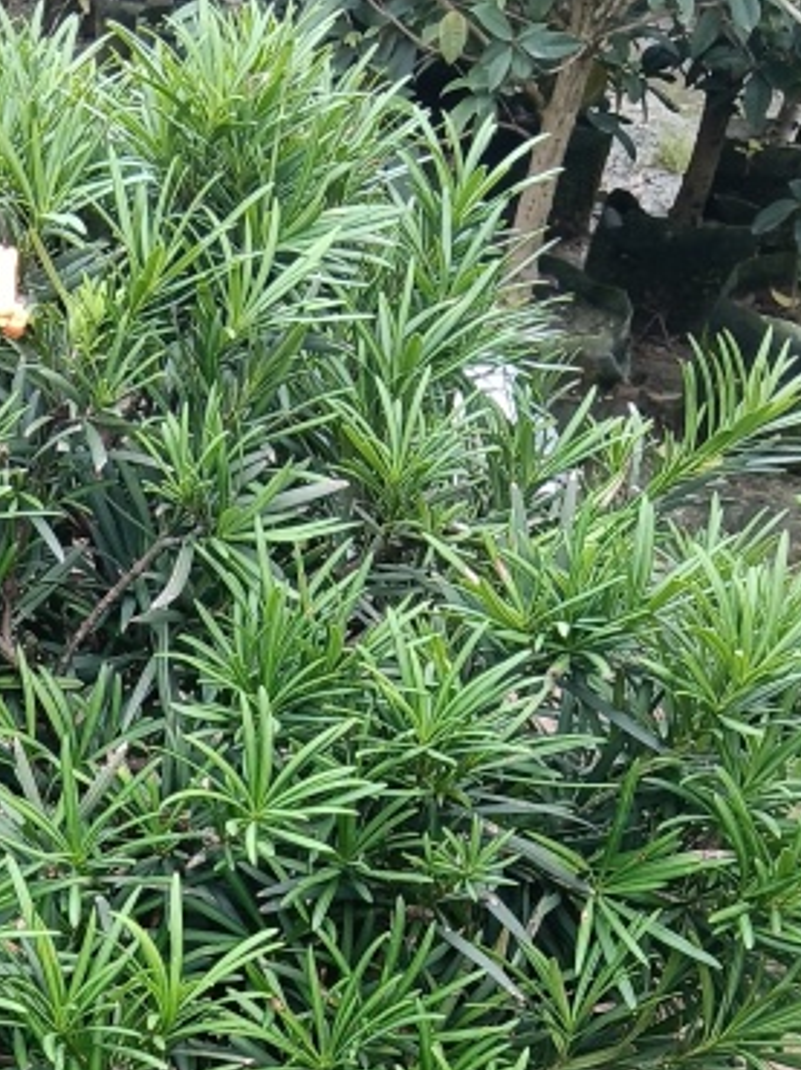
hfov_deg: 18.8
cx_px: -84
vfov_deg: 23.7
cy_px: 1291
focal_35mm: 75
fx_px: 2317
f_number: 1.8
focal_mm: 4.05
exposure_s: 1/50
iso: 233
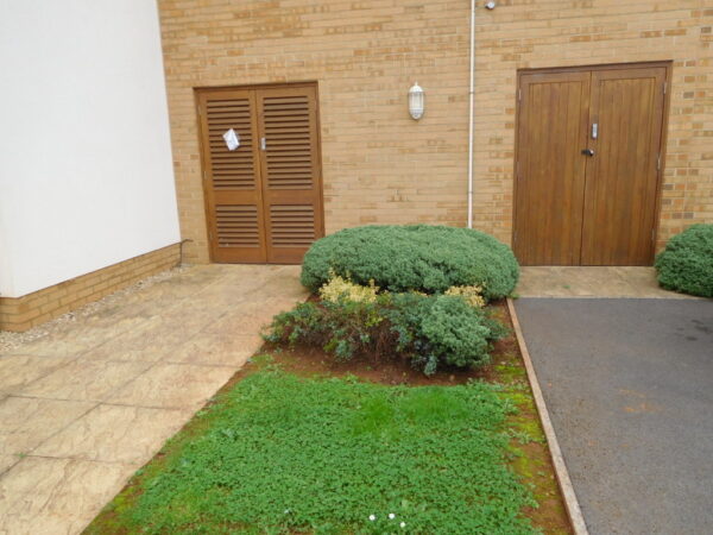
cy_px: 268
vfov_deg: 54.9
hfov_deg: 69.4
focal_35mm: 25
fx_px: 515
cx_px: 356
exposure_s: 1/200
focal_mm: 4.5
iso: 125
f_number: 3.4
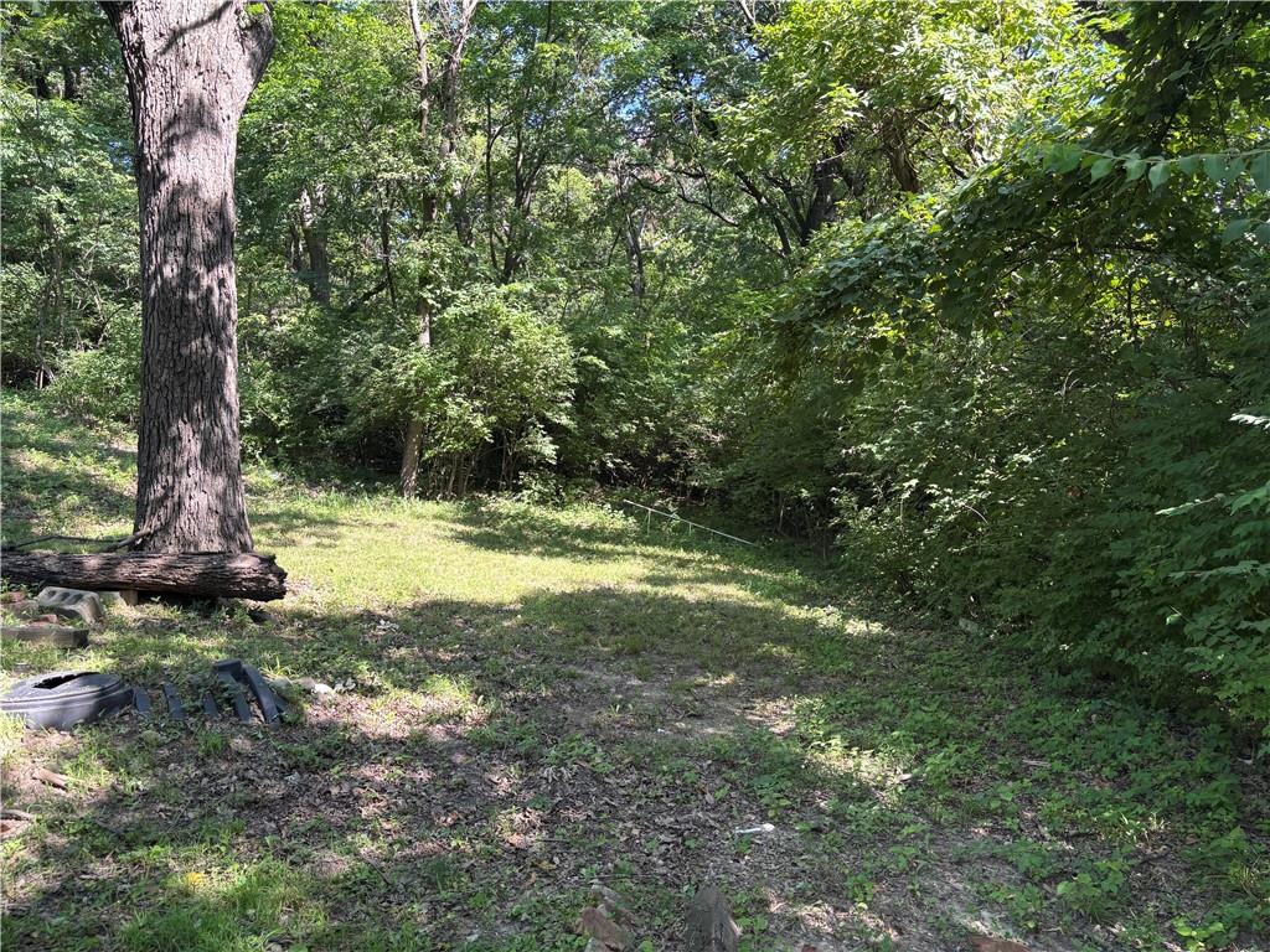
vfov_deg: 53.1
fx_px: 954
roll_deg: +2.4
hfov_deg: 67.3
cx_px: 635
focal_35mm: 26
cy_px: 476
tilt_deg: -3.3
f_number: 1.6
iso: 40
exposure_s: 1/173
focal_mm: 5.96
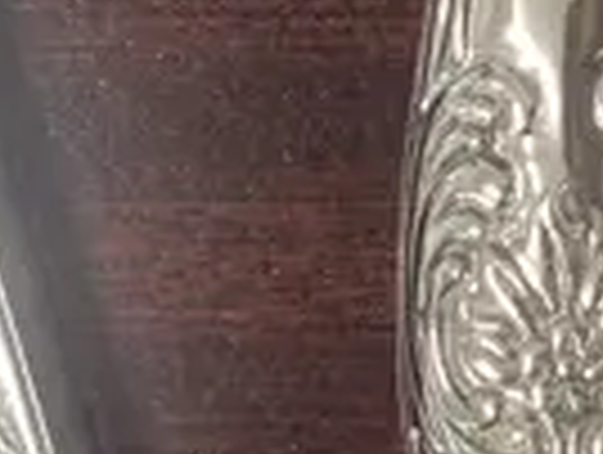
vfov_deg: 7.0
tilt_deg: -83.9
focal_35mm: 198
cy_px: -760
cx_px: 873
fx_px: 3455
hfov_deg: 9.7
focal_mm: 4.25
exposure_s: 1/50
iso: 64
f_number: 1.8
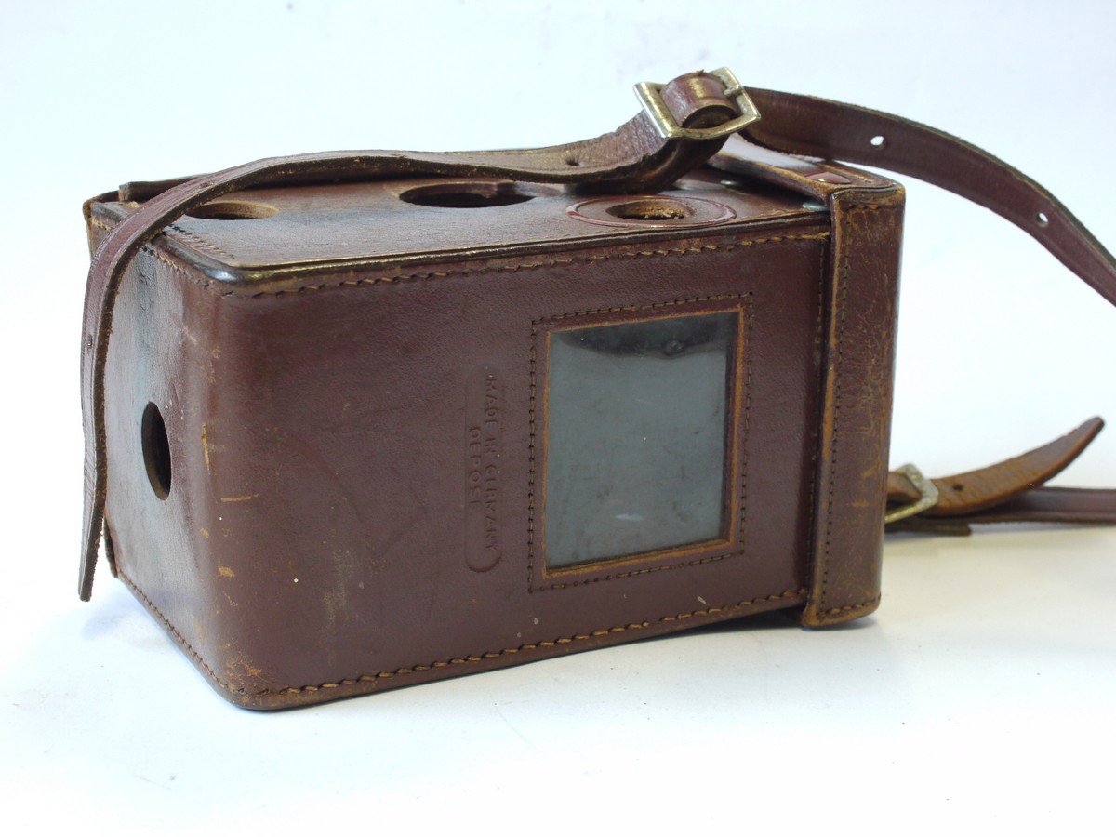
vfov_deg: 24.4
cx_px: 558
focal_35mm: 60
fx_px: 1934
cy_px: 418
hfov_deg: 32.2
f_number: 8
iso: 800
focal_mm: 30
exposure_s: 1/40
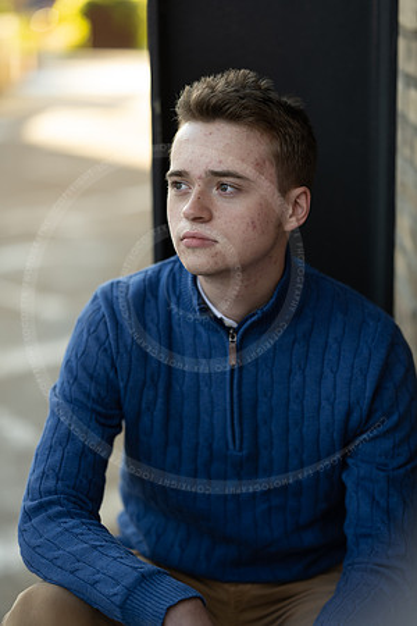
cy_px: 313
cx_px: 208
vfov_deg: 23.9
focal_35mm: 85
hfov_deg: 16.1
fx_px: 1477
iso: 100
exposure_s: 1/160
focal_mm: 85
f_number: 1.8
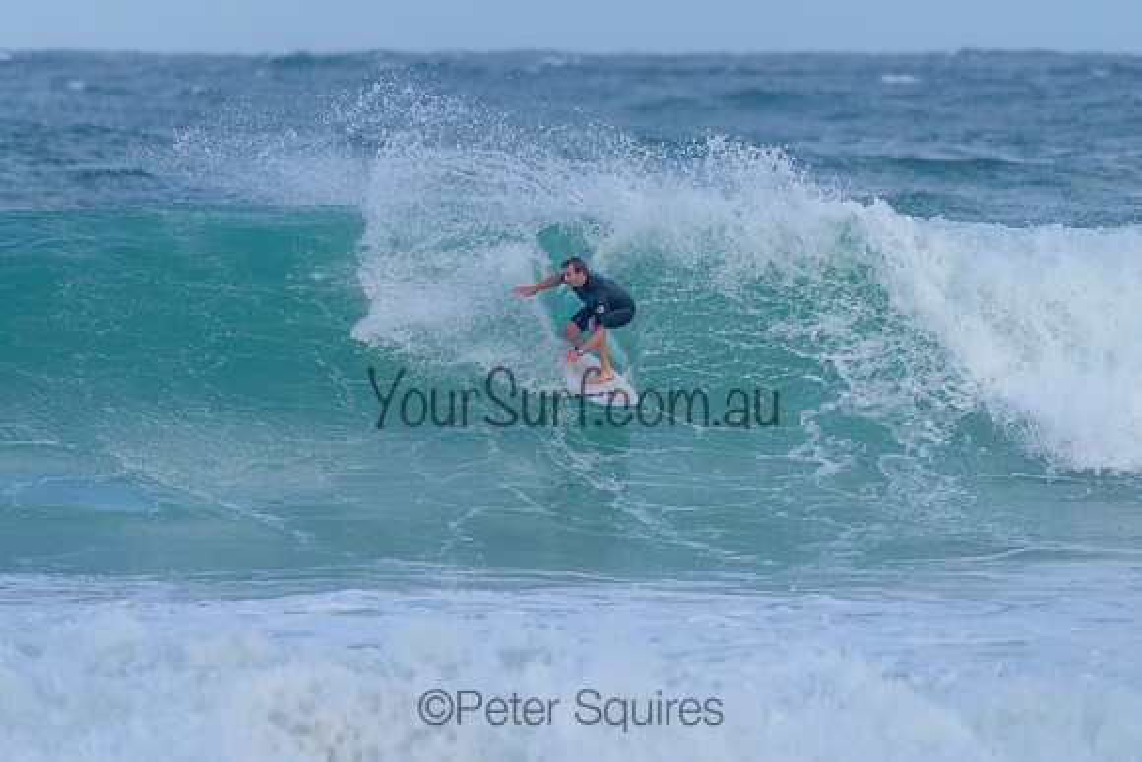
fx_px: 19436
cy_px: 298
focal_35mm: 613
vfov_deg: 2.2
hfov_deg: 3.4
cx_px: 528
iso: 360
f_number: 5.6
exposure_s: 1/2000
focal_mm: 500
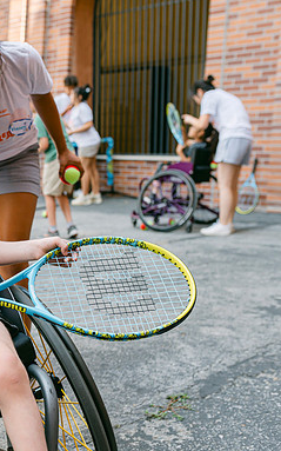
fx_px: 662
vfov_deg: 37.5
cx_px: -53
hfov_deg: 22.2
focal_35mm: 54
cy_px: 226
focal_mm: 35
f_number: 4
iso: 100
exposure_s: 1/320
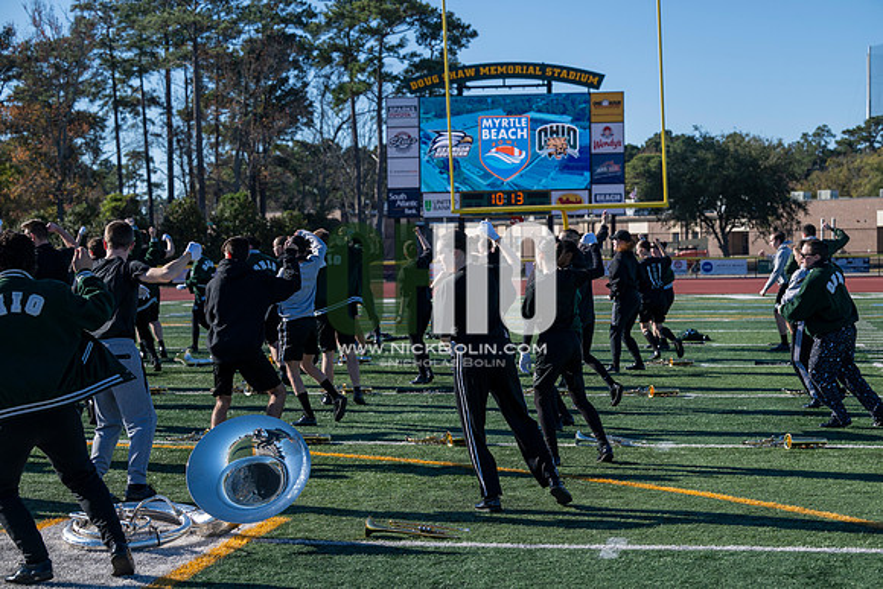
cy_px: 294
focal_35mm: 70
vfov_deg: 19.5
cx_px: 442
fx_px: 1717
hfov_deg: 28.8
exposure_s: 1/2000
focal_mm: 70
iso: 250
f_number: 5
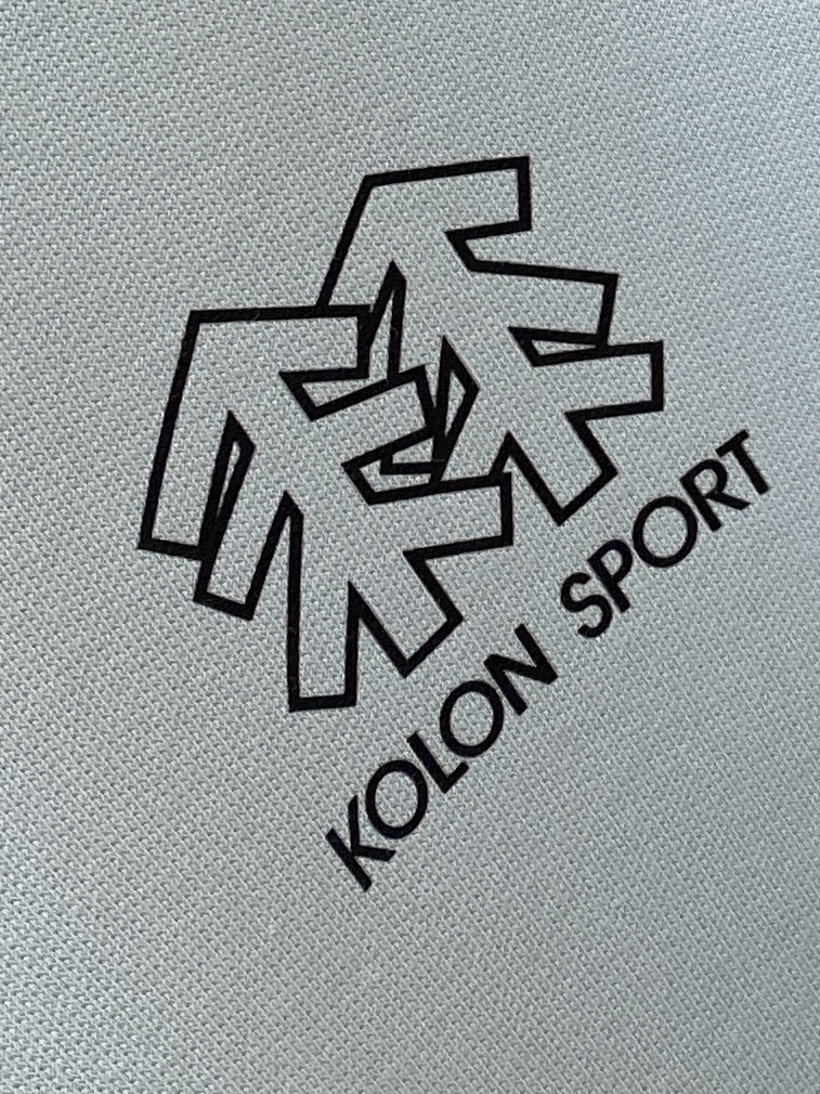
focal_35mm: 26
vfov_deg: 67.3
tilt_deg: -7.5
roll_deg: +32.9
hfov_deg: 53.0
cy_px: 547
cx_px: 410
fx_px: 822
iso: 80
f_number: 1.8
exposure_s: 1/122
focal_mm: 4.25
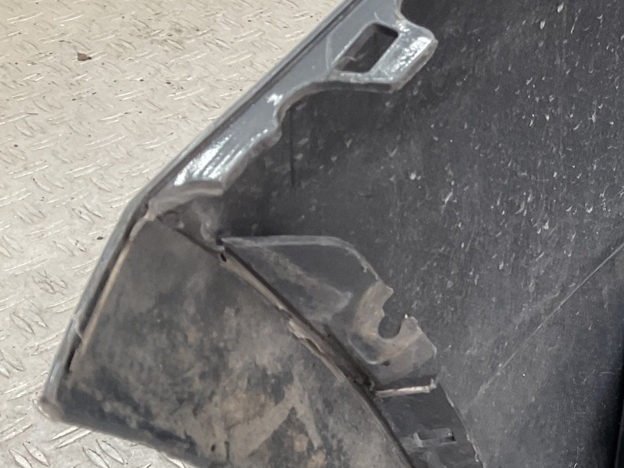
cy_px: 431
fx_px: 1298
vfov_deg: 20.0
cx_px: 761
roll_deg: -5.0
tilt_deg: -42.9
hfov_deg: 24.4
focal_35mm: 72
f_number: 1.8
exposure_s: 1/100
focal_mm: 3
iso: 40
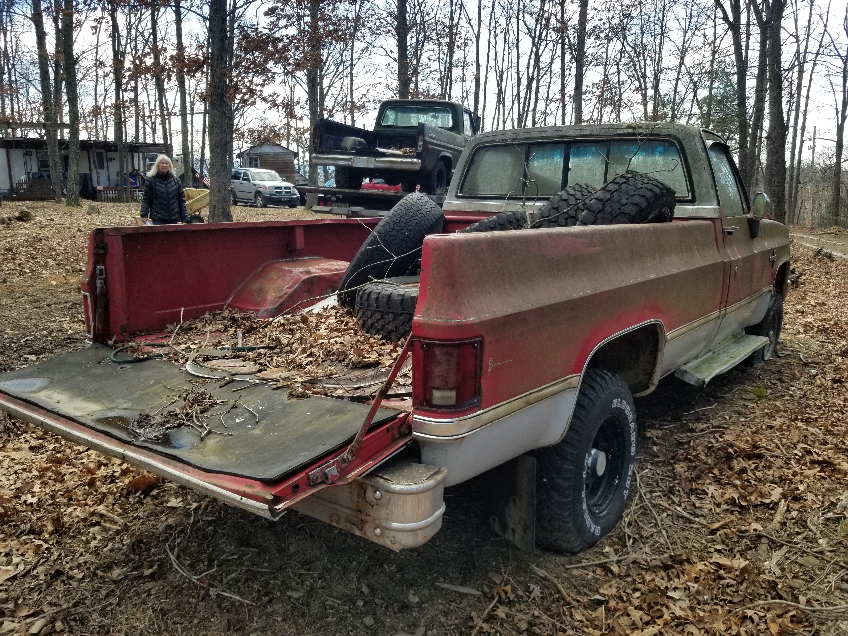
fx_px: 637
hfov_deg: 67.3
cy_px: 318
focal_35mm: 26
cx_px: 424
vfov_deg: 53.1
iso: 50
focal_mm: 4.25
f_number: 1.7
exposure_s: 1/930
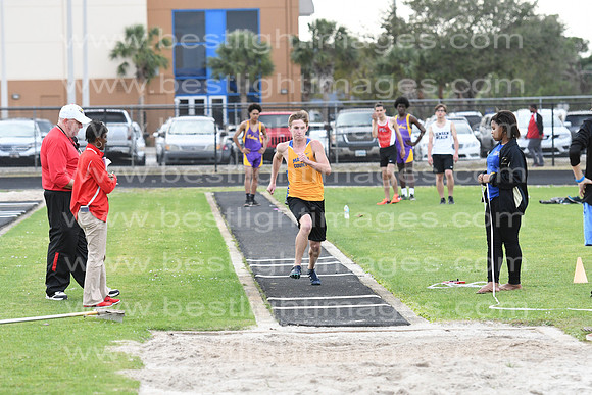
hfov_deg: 11.4
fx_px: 2961
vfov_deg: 7.6
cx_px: 296
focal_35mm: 180
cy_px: 198
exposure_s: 1/2000
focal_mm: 120
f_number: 4
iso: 1600
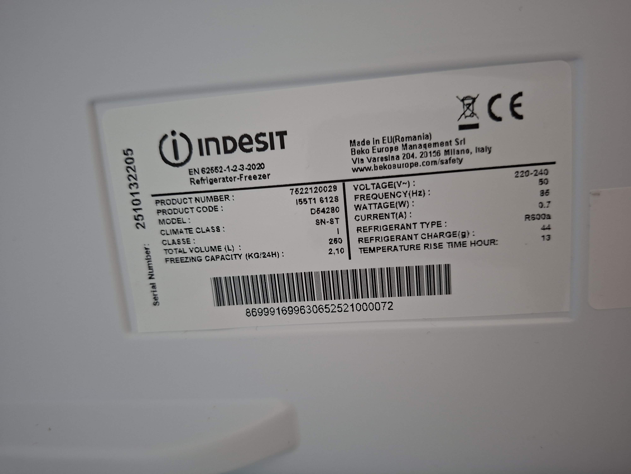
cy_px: 237
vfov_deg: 58.9
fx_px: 419
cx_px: 316
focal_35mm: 23
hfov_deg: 73.9
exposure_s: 1/24
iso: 400
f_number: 1.8
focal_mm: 5.54
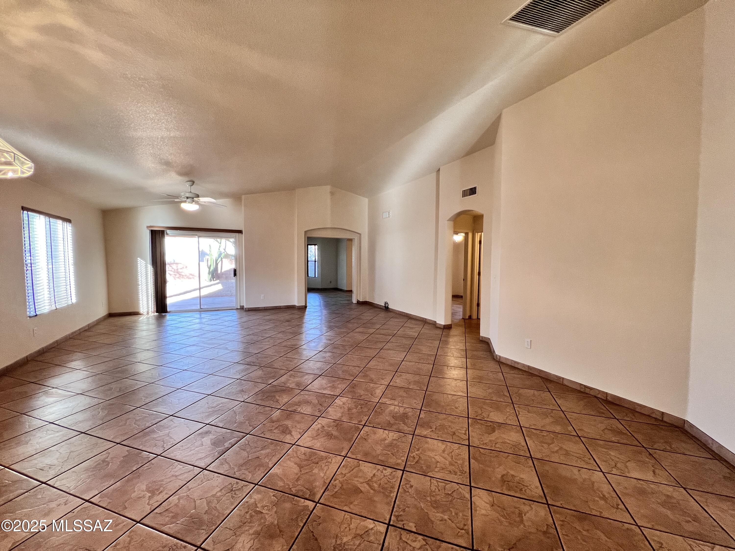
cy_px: 276
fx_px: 276
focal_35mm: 13
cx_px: 368
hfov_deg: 106.2
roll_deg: -0.3
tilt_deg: -3.0
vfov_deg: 89.9
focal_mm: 1.57
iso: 160
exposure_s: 1/120
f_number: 1.8
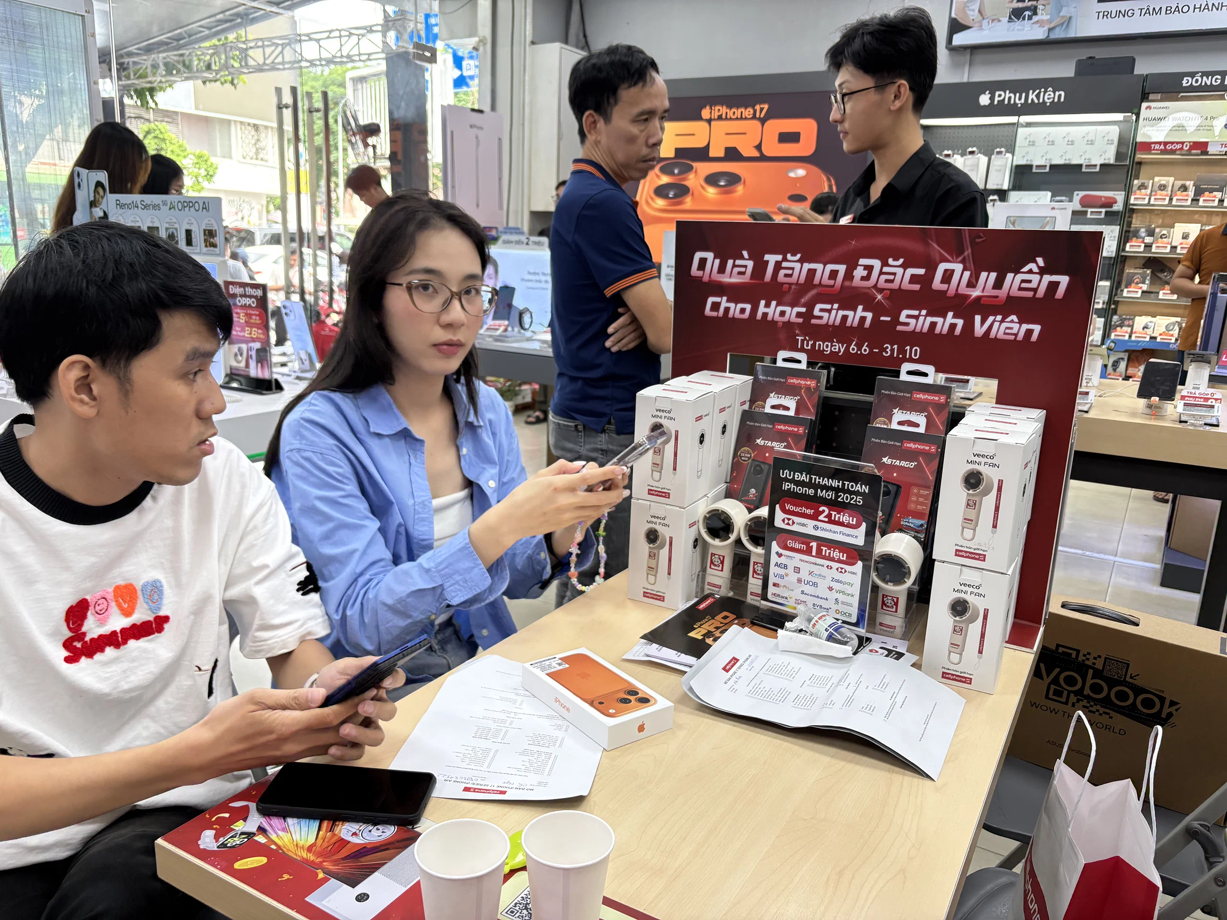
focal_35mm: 26
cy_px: 460
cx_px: 614
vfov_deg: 53.1
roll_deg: -1.5
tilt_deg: -13.0
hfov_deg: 67.3
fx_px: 922
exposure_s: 1/139
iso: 125
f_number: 1.6
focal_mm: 5.96
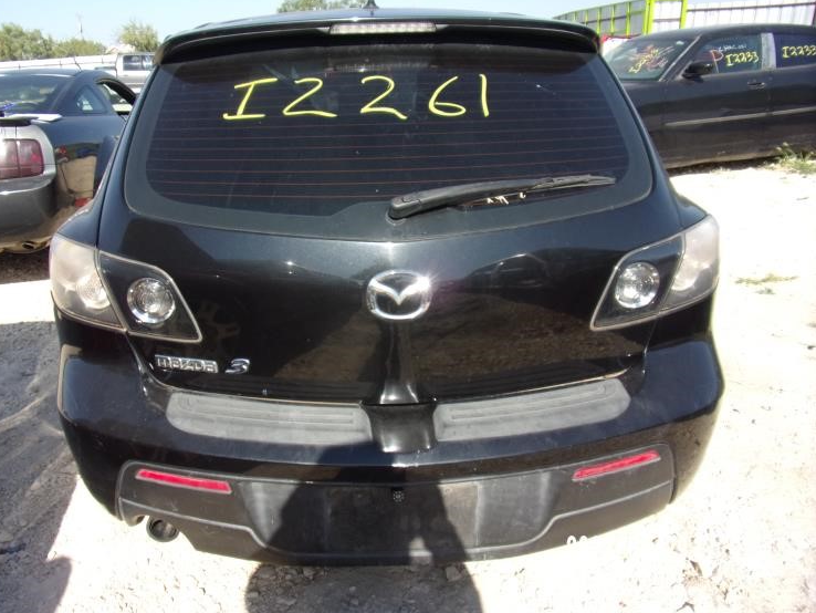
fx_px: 613
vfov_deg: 53.1
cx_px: 376
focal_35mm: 26
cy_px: 290
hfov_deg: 67.2
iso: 80
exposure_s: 1/640
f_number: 3.3
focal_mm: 4.3
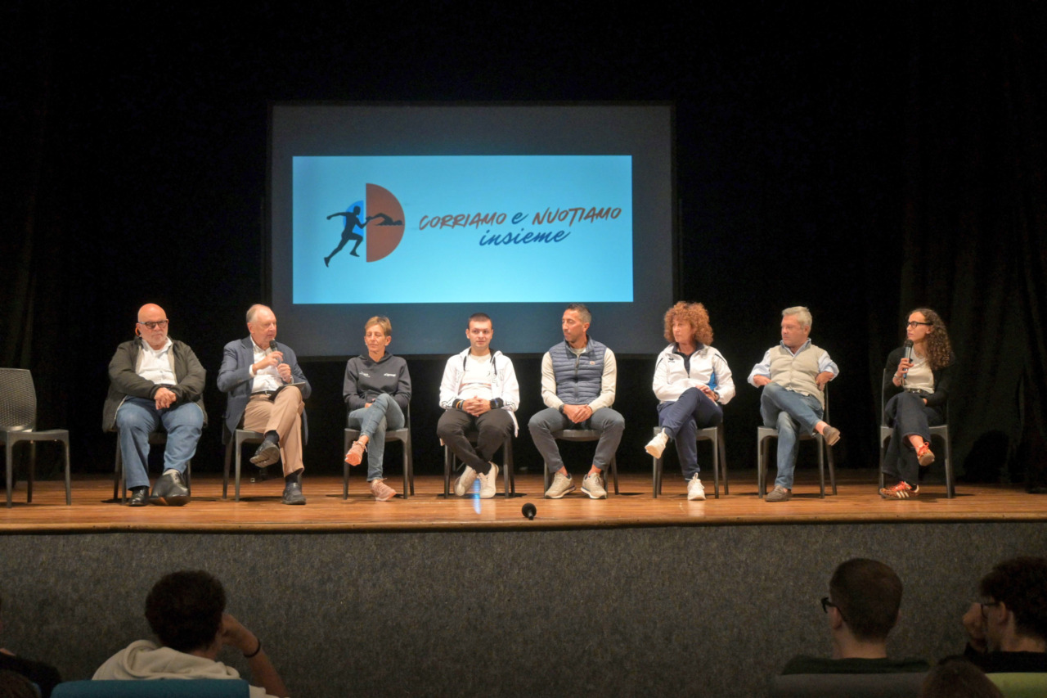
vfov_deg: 29.4
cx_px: 524
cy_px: 349
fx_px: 1330
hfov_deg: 43.0
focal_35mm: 46
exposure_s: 1/50
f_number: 4.8
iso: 2500
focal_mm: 30.5
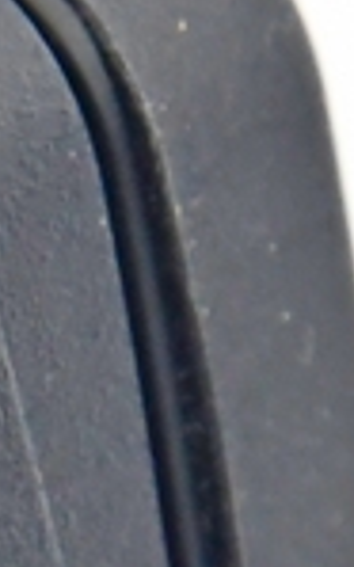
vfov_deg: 1.9
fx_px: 16610
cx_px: -883
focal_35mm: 1075
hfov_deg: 1.2
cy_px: 1530
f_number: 8
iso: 1250
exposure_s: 1/125
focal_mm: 70
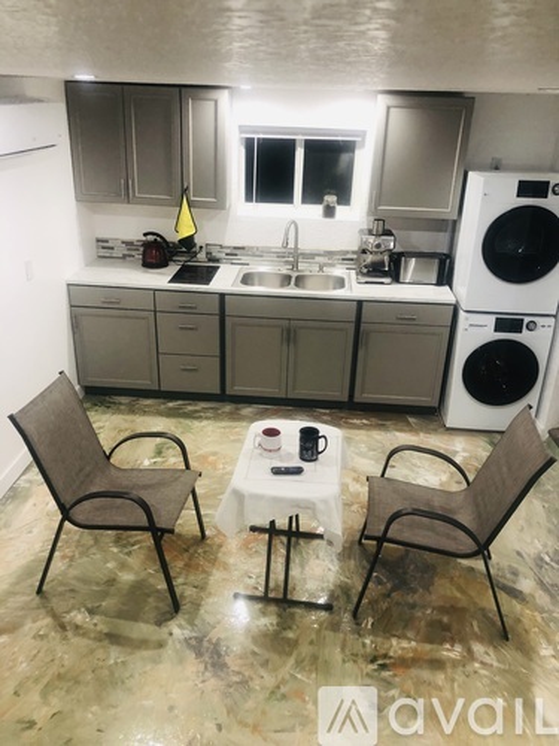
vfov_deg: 63.4
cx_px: 280
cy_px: 373
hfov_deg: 49.7
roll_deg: -1.1
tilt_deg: -23.6
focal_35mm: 28
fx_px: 603
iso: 40
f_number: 1.8
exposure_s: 1/15
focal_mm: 3.99
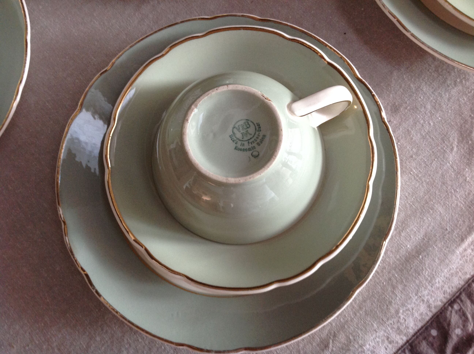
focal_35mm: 35
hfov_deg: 52.7
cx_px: 237
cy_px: 177
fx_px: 479
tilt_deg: -81.5
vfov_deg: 40.6
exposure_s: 1/15
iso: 160
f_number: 2.4
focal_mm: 4.28
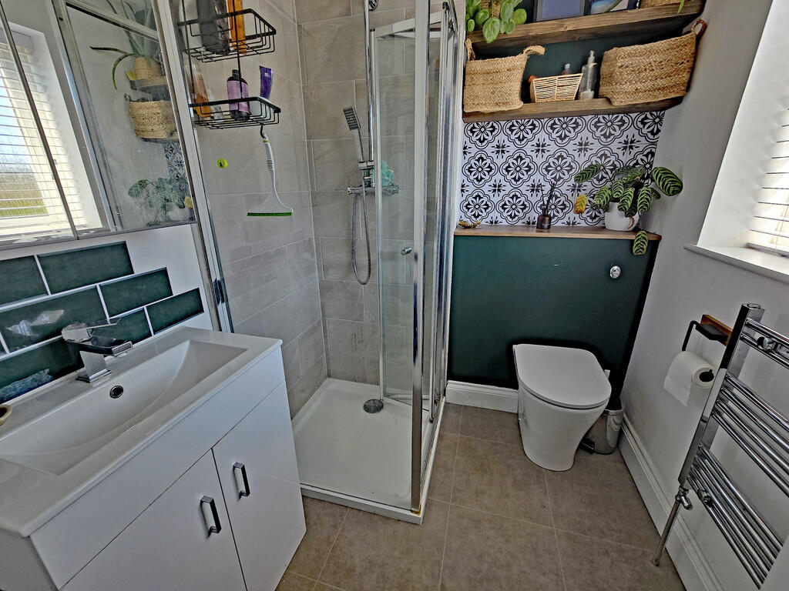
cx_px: 394
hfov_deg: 106.2
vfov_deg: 89.9
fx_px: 296
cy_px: 296
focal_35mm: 13
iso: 50
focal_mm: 2.2
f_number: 2.2
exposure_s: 1/128
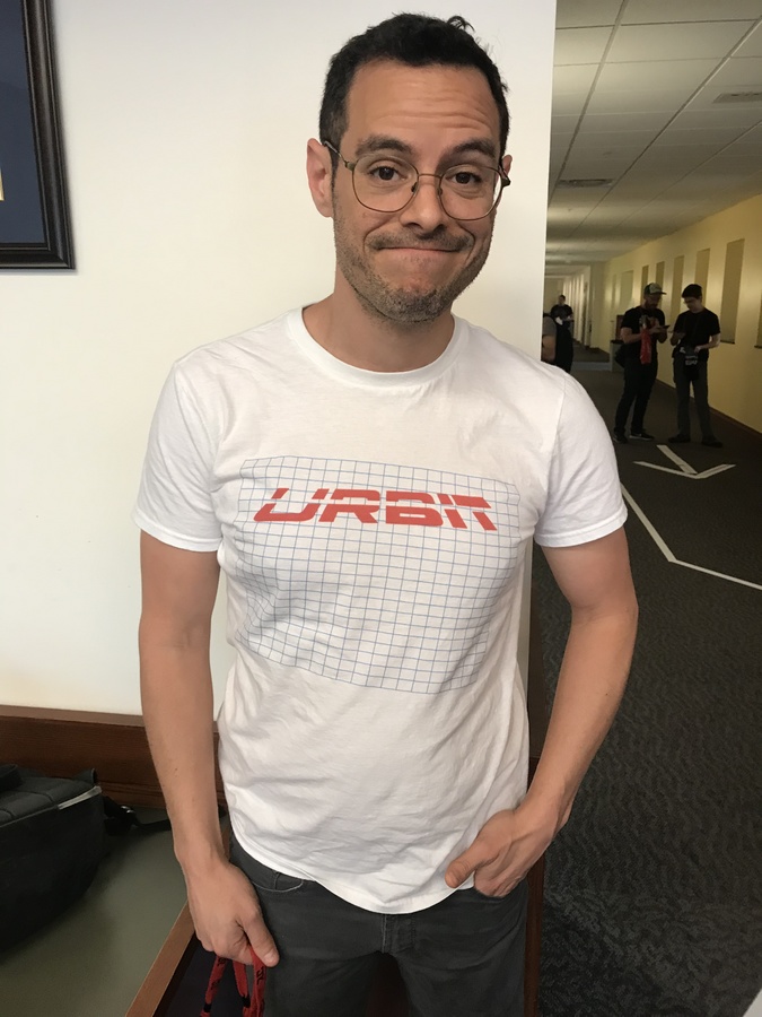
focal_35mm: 28
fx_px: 822
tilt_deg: -14.3
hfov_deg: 49.7
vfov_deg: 63.4
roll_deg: -1.1
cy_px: 508
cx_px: 381
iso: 40
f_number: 1.8
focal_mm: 3.99
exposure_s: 1/15
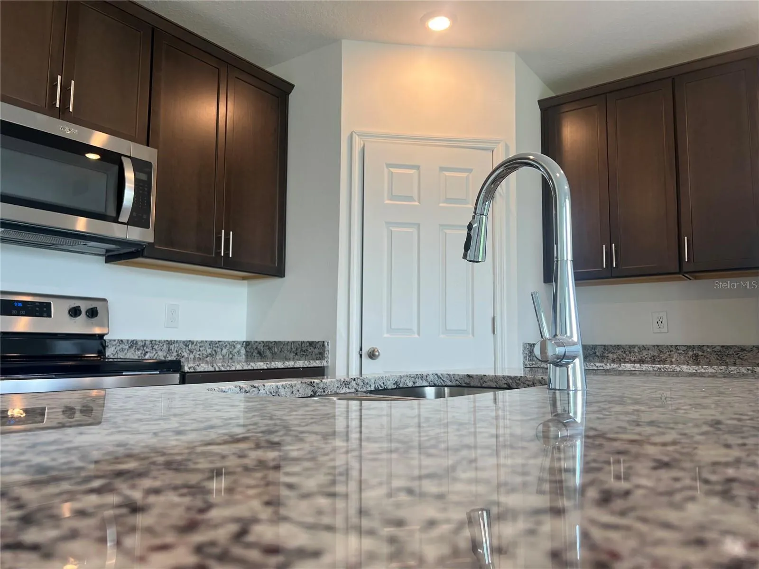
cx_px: 380
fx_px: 570
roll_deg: +0.0
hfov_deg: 67.3
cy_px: 284
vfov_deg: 53.1
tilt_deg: +5.4
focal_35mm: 26
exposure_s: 1/120
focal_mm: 5.7
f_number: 1.5
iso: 50
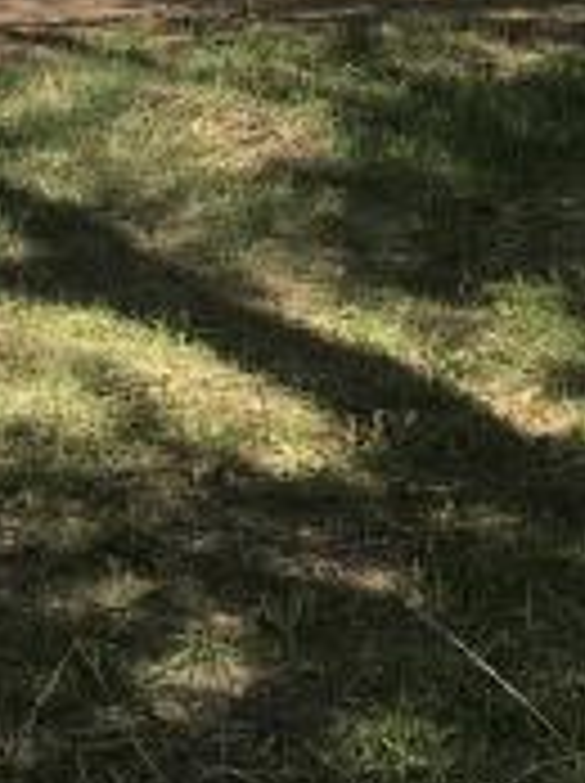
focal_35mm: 103
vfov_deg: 18.2
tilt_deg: -2.9
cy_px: -130
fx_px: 2327
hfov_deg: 14.3
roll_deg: +2.0
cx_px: 382
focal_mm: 3.99
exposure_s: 1/967
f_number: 1.8
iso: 20
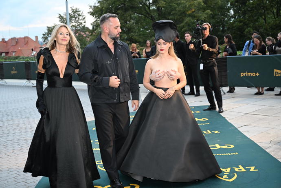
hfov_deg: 41.1
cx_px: 140
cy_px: 94
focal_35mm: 48
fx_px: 375
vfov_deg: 28.1
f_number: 4.5
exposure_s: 1/250
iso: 2000
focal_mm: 48
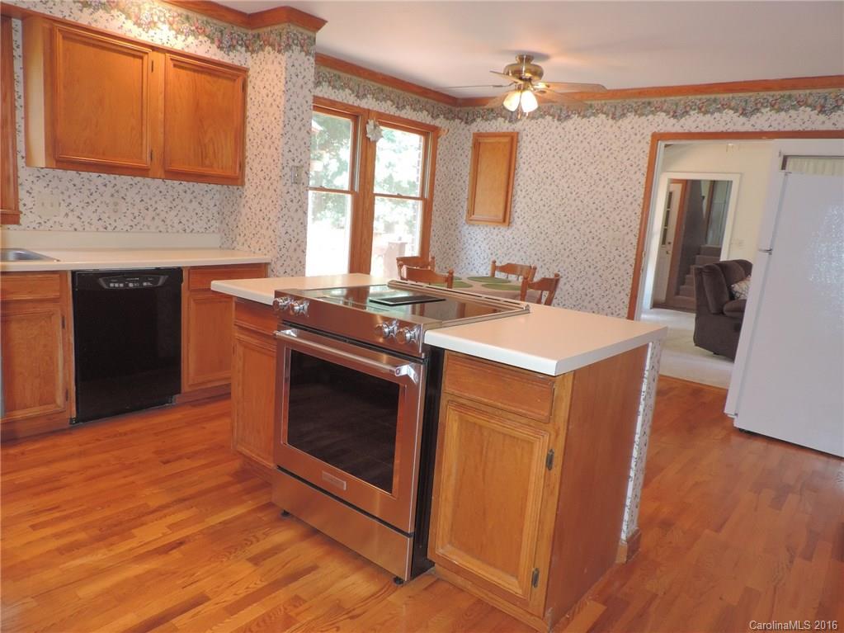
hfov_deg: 71.6
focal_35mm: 24
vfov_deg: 56.8
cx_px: 422
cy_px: 316
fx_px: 585
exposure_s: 1/40
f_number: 3
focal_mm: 4.3
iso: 280
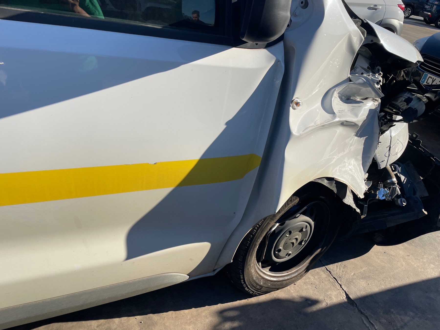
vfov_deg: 53.1
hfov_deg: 67.3
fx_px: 330
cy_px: 165
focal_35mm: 26
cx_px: 220
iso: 32
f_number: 1.6
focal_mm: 4.2
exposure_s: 1/2564
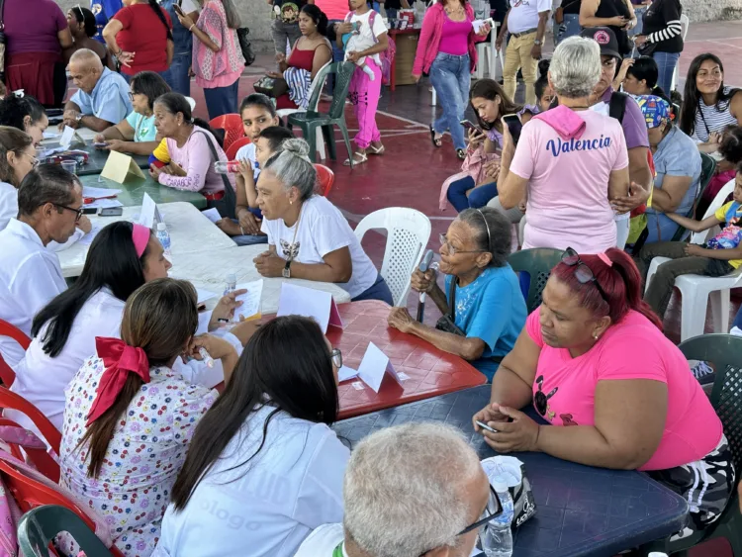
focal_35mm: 48
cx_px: 371
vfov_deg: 30.3
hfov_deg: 39.6
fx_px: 1029
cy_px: 278
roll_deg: -0.4
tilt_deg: -19.7
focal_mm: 6.86
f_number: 1.78
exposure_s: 1/227
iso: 64
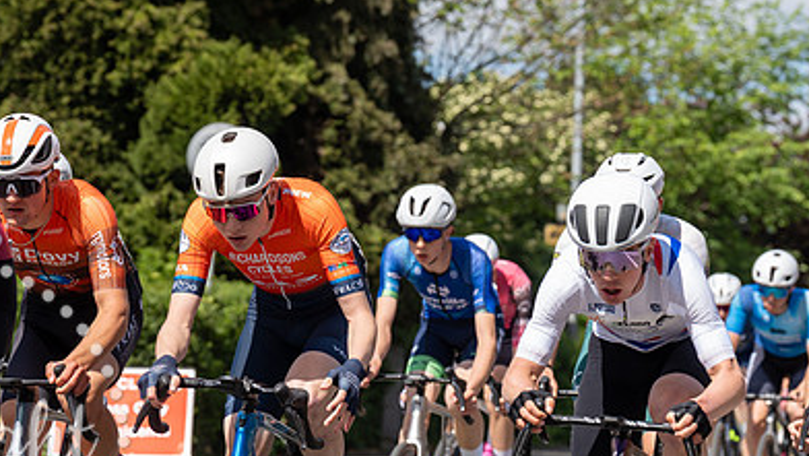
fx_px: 4121
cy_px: 339
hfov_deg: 11.2
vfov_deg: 6.3
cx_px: 256
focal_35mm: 192
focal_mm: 124
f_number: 5.6
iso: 250
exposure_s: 1/1000
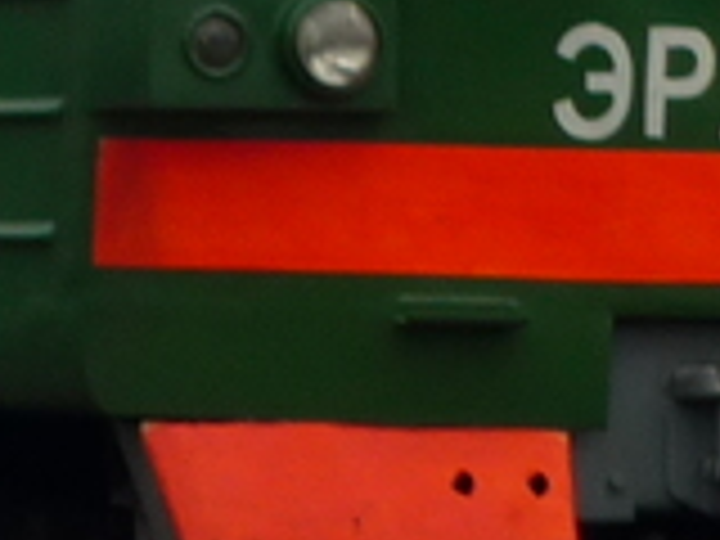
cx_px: -500
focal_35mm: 420
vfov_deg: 3.5
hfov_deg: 4.7
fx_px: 8736
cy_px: -122
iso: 100
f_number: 3.4
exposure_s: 1/40
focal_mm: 9.2
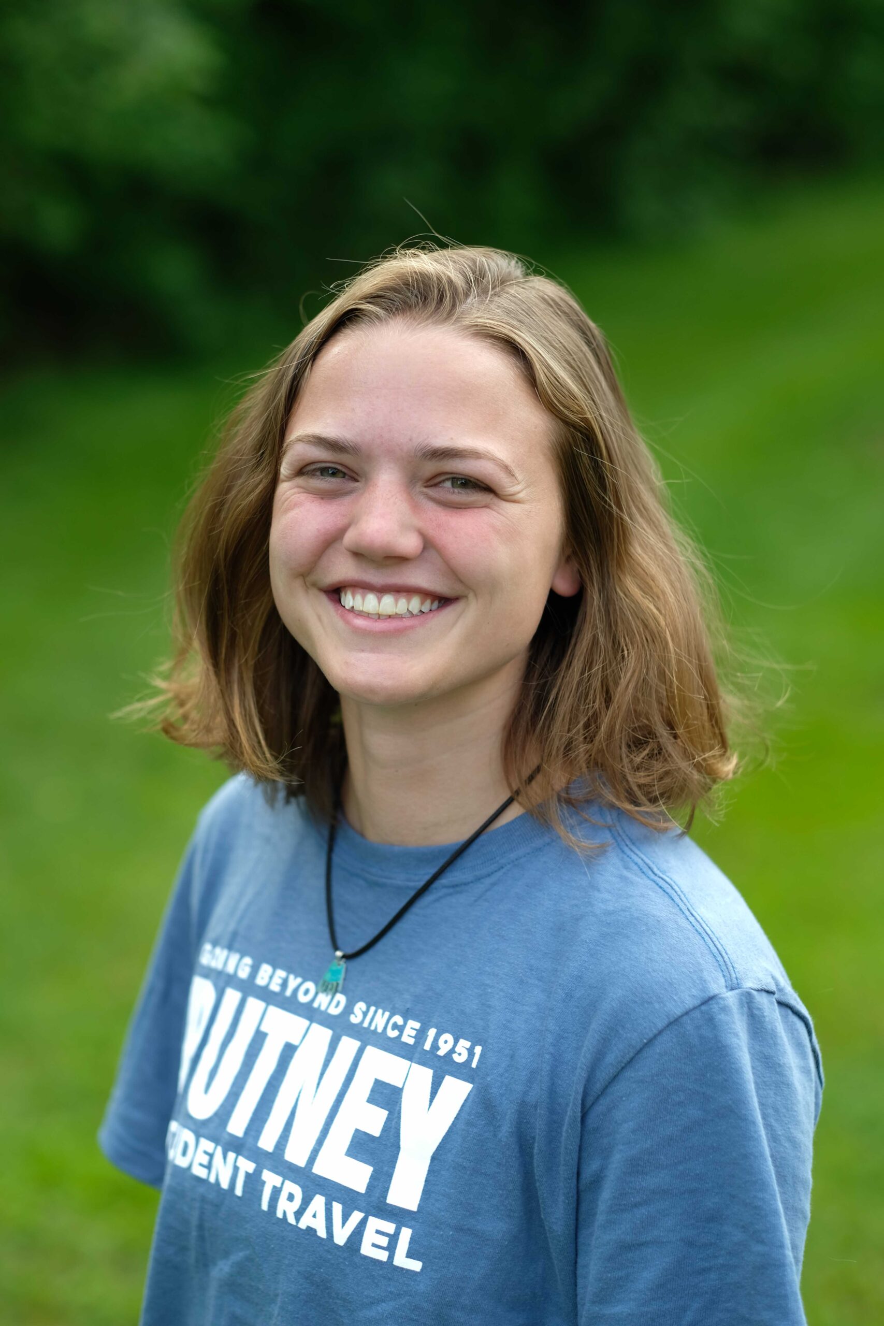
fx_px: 3093
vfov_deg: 24.2
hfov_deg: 16.3
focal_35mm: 84
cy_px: 663
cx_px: 442
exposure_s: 1/500
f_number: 2
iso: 100
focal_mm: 56
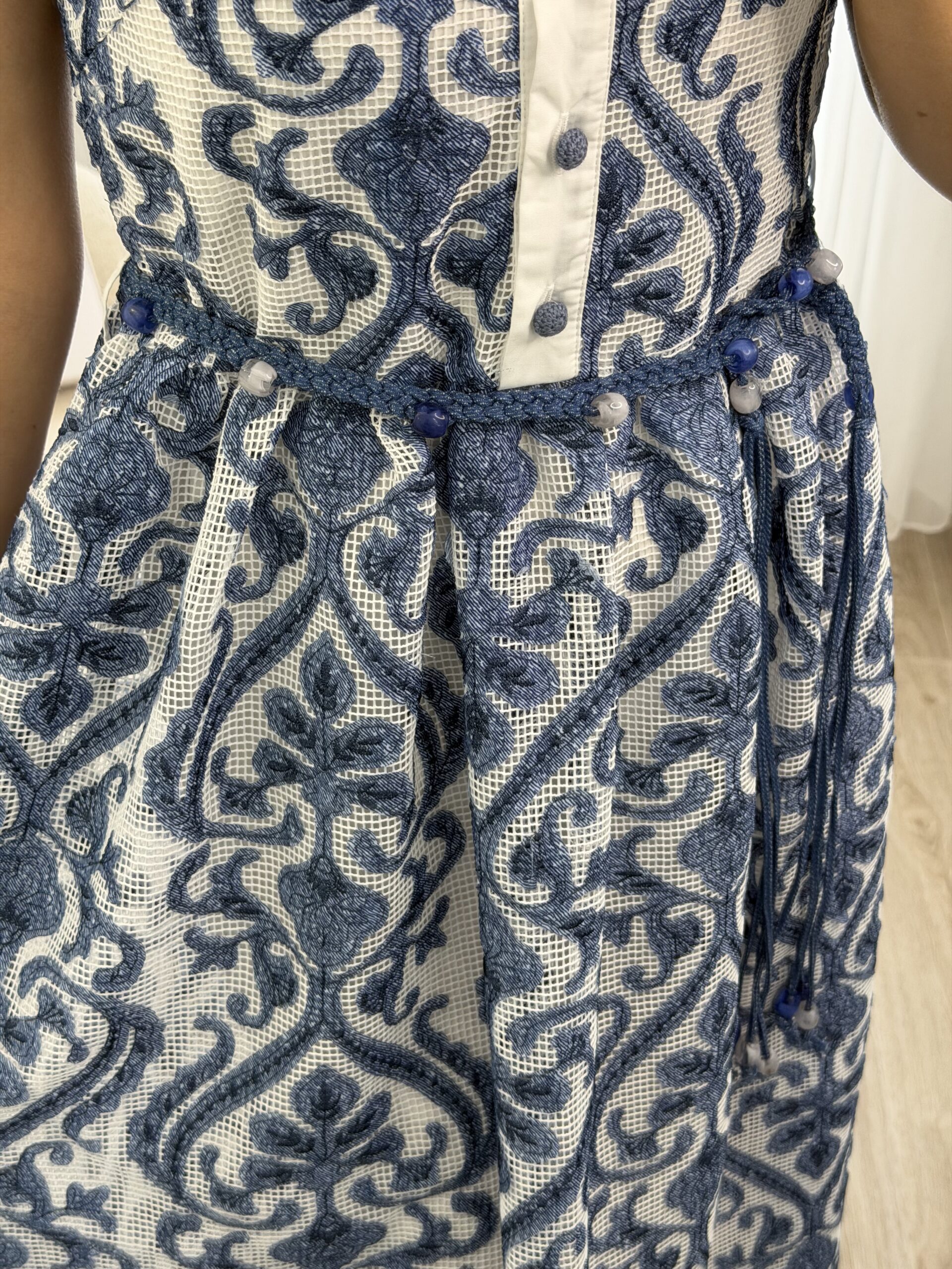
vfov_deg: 39.7
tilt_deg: -49.8
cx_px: 476
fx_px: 1760
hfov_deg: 30.3
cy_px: 634
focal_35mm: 48
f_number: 1.78
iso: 80
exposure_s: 1/100
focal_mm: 6.76
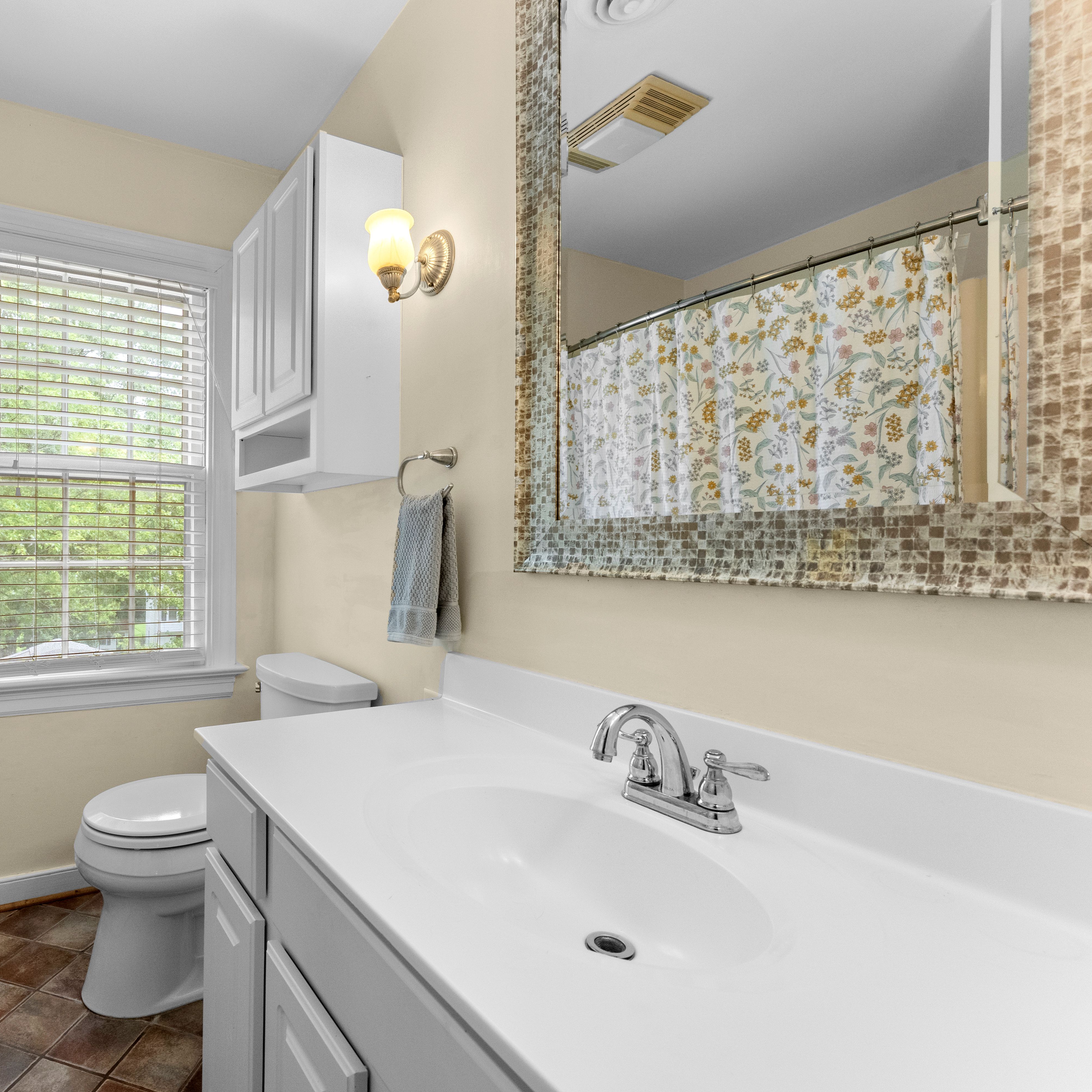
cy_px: 546
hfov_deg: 75.1
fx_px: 675
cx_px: 349
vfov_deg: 78.0
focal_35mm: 19
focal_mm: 14.7
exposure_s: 1/30
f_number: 9
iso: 1600
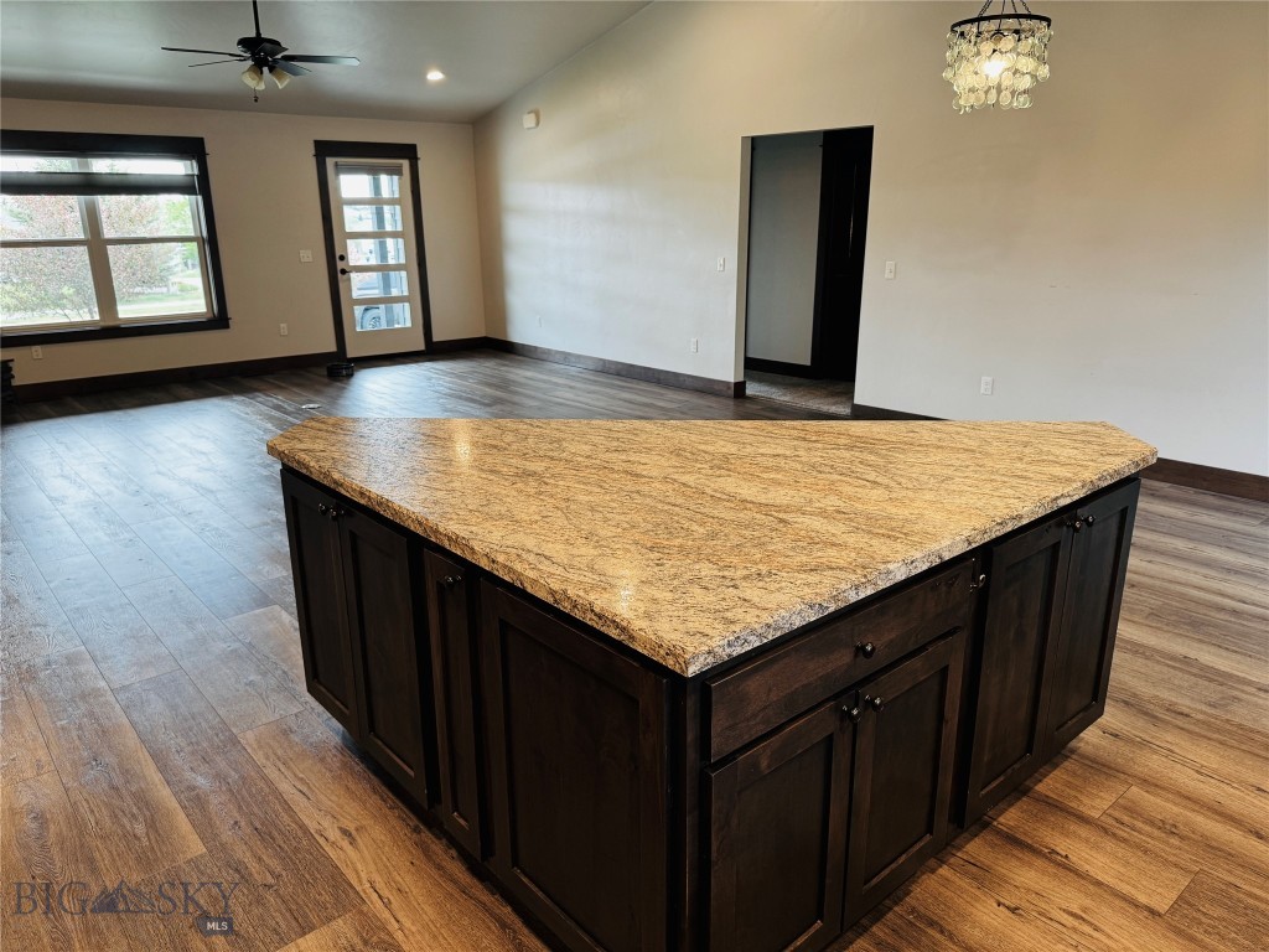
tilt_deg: -18.2
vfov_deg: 56.8
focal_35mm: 24
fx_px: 880
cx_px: 634
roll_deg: +0.5
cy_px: 476
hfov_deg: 71.6
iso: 125
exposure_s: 1/60
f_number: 1.78
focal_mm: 6.76
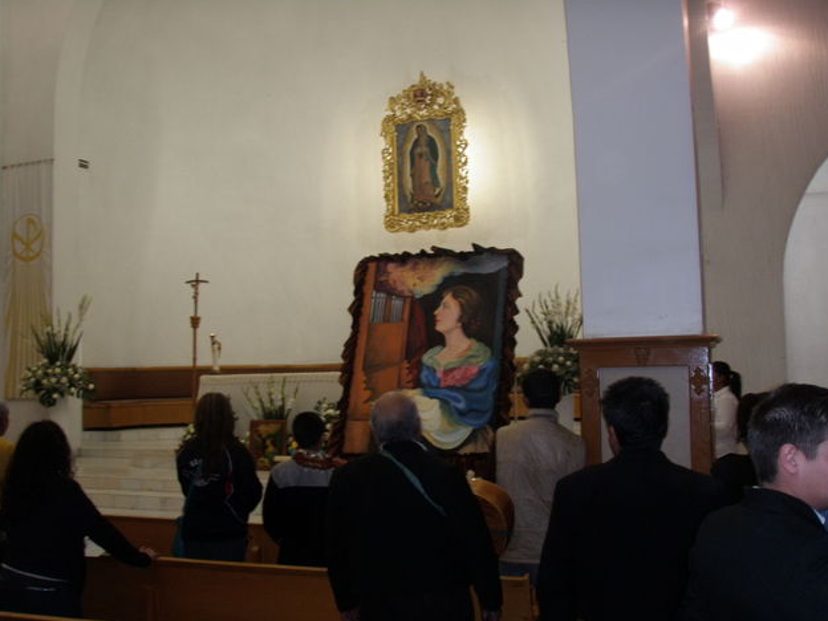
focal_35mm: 39
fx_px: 933
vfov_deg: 36.8
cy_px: 314
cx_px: 423
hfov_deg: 47.9
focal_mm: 6.7
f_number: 3.5
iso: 160
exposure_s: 1/30
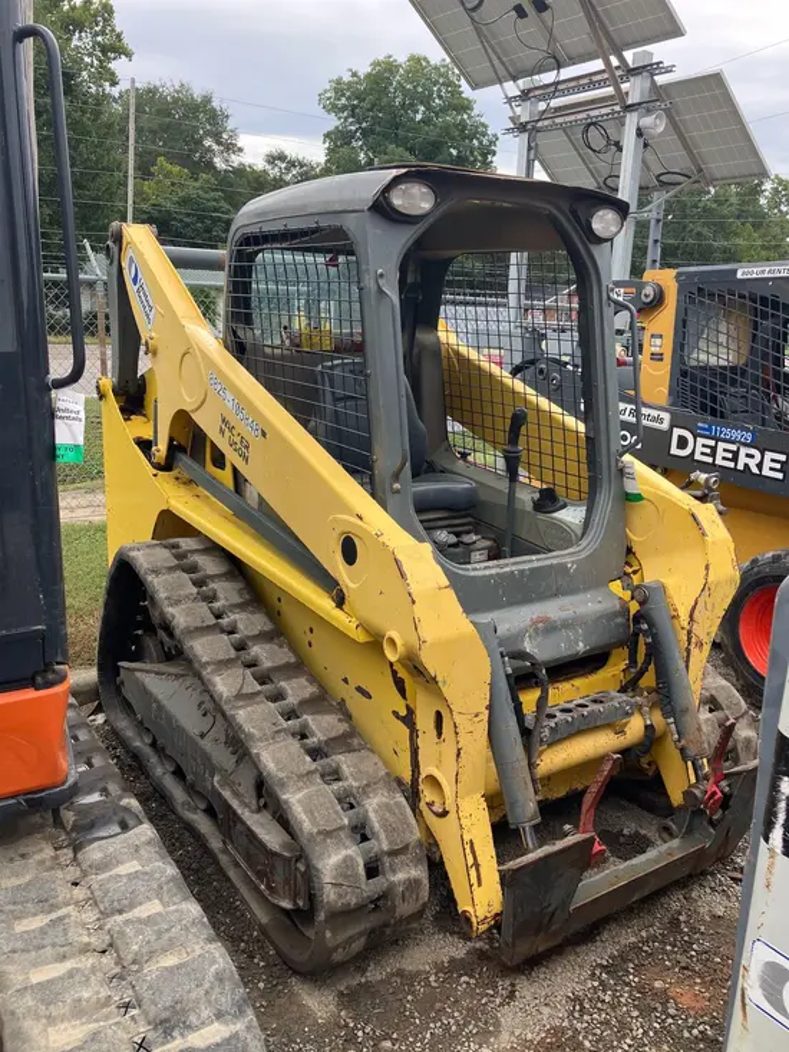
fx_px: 851
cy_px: 526
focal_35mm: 28
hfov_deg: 49.8
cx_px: 394
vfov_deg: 63.4
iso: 32
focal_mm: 3.99
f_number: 1.8
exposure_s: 1/271
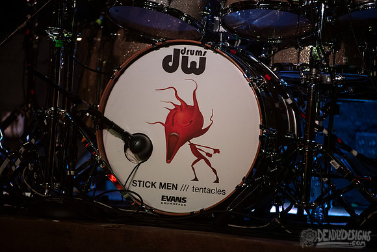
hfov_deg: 10.3
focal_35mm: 200
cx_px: 188
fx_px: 2095
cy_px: 126
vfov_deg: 6.9
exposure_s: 1/125
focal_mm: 200
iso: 2500
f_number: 3.2
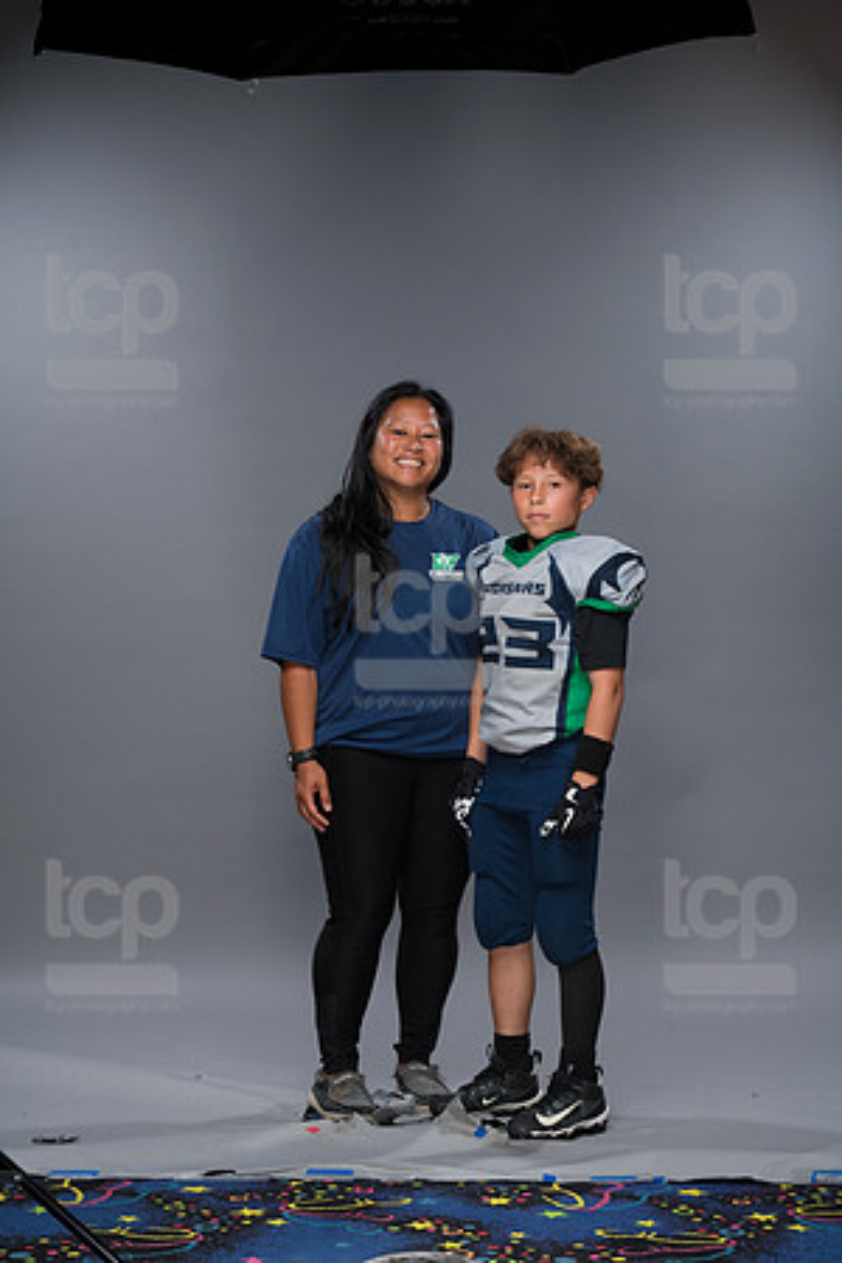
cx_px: 421
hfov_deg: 17.1
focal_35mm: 80
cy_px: 632
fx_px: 2806
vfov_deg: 25.4
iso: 320
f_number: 6.3
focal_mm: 80
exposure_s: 1/250
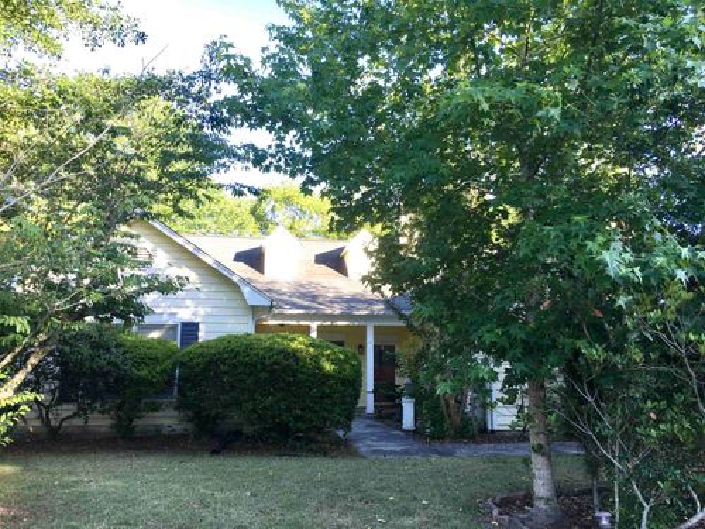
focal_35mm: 29
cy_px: 264
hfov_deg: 61.7
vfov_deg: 48.2
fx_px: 591
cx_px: 352
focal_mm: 4.15
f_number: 2.2
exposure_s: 1/142
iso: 25
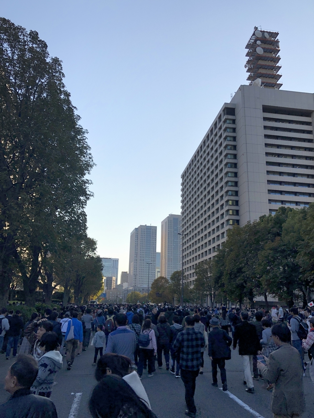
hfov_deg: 49.7
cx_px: 157
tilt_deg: +21.9
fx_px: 339
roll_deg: -2.0
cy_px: 209
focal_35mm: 28
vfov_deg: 63.4
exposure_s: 1/1845
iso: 20
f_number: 1.8
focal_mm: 4
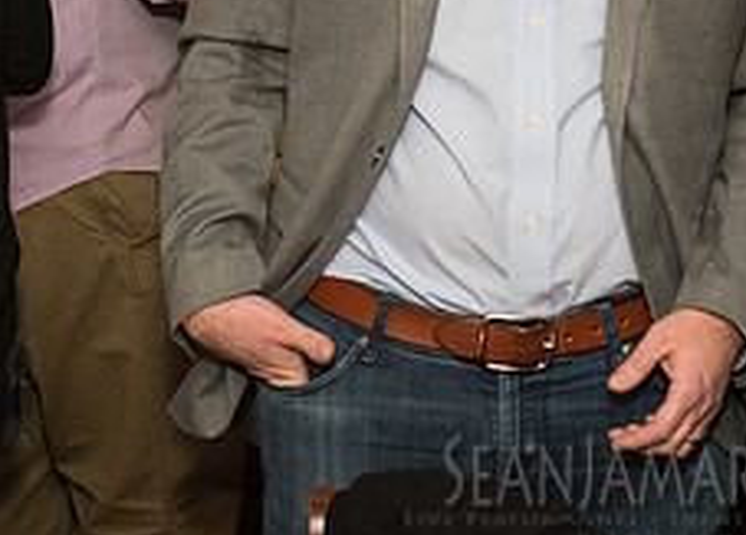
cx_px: 559
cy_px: -79
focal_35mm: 104
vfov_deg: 13.5
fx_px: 2207
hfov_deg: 19.1
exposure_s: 1/320
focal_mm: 36
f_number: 4
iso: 1000
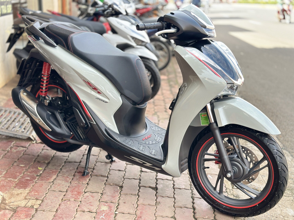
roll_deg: -1.2
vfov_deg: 30.3
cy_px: 110
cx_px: 147
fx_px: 408
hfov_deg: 39.7
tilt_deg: -15.0
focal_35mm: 48
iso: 80
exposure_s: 1/351
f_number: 1.78
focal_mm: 6.86
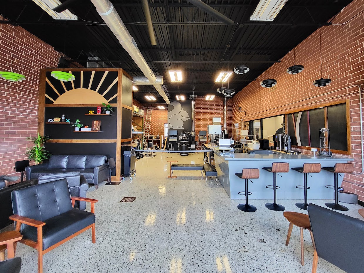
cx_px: 182
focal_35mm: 13
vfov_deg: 89.9
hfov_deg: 106.2
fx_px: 137
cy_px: 136
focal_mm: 1.74
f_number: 2.2
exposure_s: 1/60
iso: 200
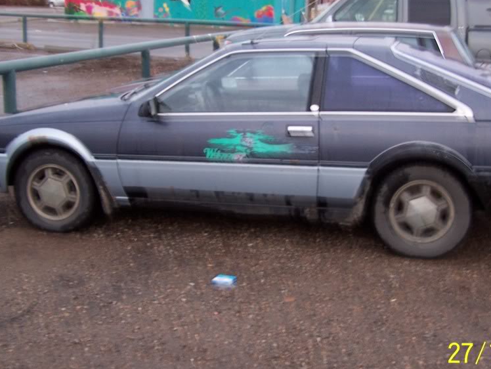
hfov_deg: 36.7
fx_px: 738
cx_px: 279
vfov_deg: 28.0
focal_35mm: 52
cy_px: 165
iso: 80
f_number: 2.8
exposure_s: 1/4
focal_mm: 6.3
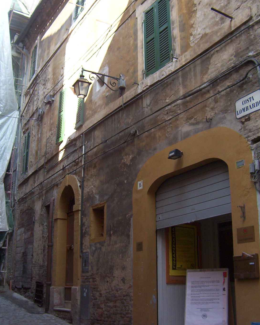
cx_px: 121
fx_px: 404
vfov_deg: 43.8
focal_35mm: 42
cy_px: 160
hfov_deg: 35.7
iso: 100
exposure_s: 1/218
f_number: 2.76
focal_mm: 5.54
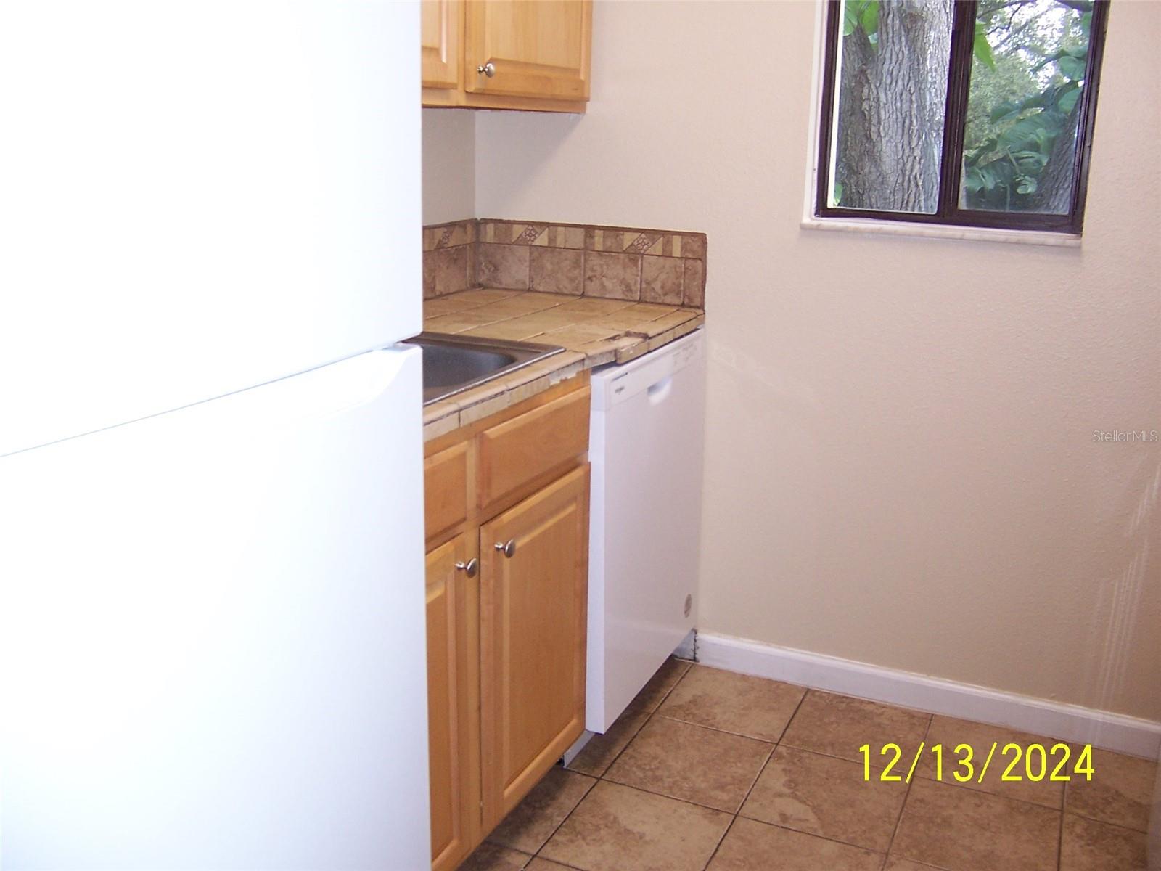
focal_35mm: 33
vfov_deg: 42.9
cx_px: 580
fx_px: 1107
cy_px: 436
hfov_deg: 55.4
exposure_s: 1/60
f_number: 2.8
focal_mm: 5.5
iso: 140
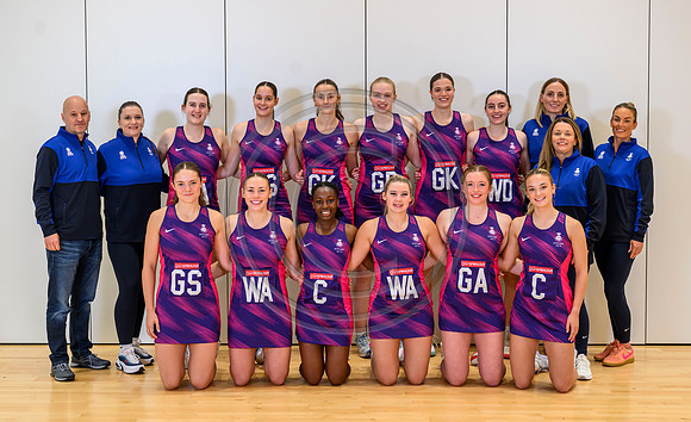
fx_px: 1036
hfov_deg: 36.9
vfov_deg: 23.0
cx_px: 341
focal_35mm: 55
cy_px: 182
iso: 1600
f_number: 4.5
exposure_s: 1/160
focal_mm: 47
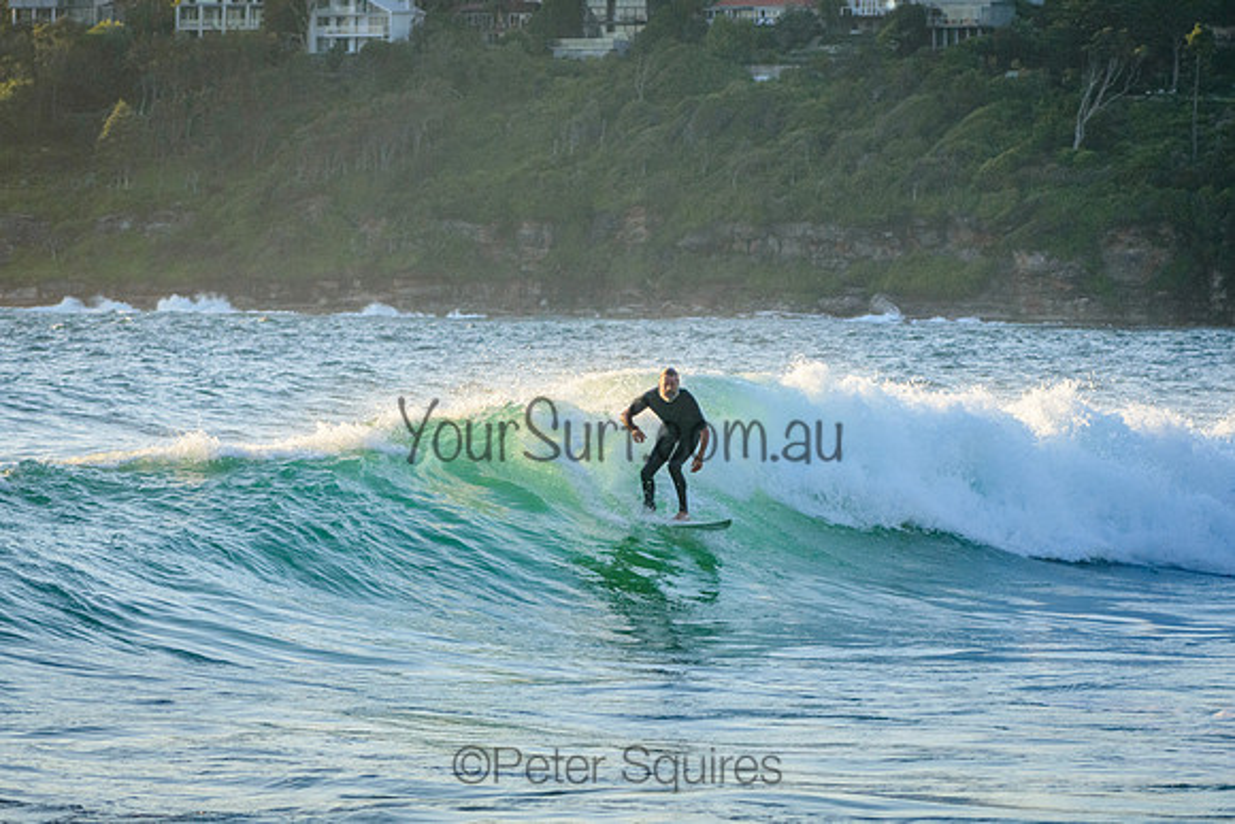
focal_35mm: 237
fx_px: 8117
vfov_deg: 5.8
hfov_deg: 8.7
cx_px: 618
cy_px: 412
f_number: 5.6
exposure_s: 1/2000
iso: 1100
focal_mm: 155
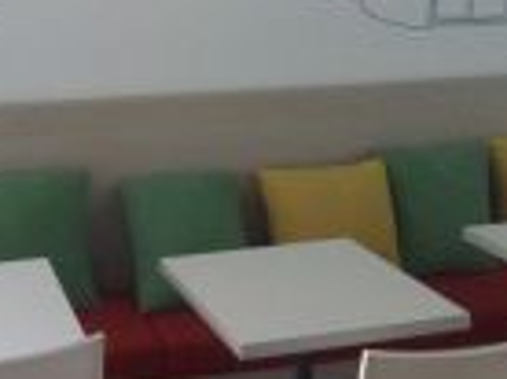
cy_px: -40
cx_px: 151
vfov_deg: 18.1
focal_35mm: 78
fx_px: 1140
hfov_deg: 24.9
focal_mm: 4.9
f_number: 3.3
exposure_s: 1/50
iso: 800
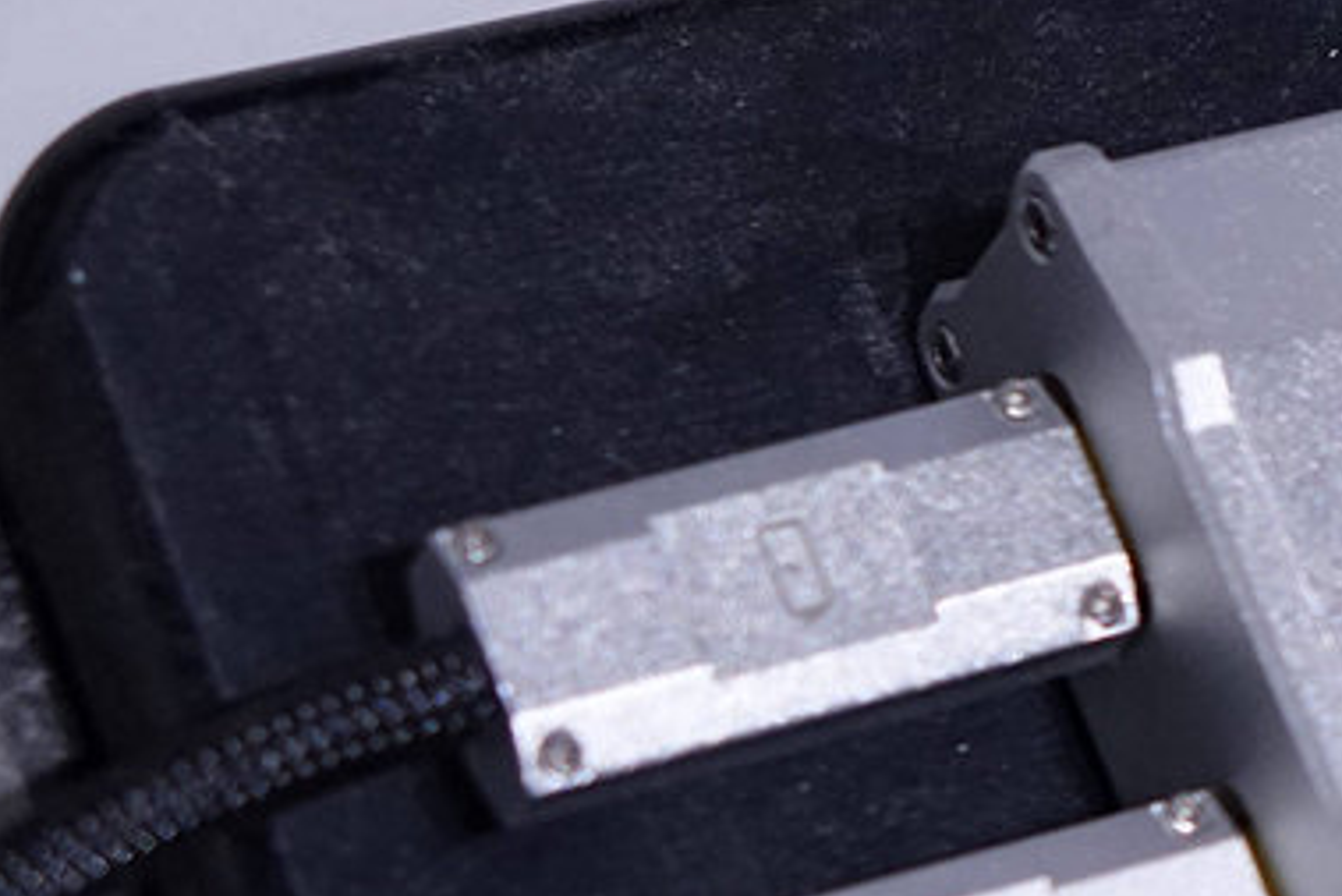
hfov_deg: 8.7
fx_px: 8614
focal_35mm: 231
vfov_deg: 6.0
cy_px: 425
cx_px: 2079
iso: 640
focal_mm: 26.65
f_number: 2.8
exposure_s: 1/80
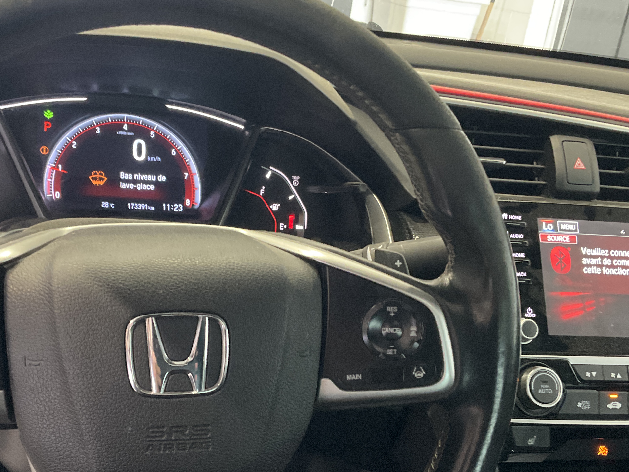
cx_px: 257
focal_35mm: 46
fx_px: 836
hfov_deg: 41.1
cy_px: 288
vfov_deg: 31.4
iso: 320
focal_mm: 3
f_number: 1.8
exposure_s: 1/40
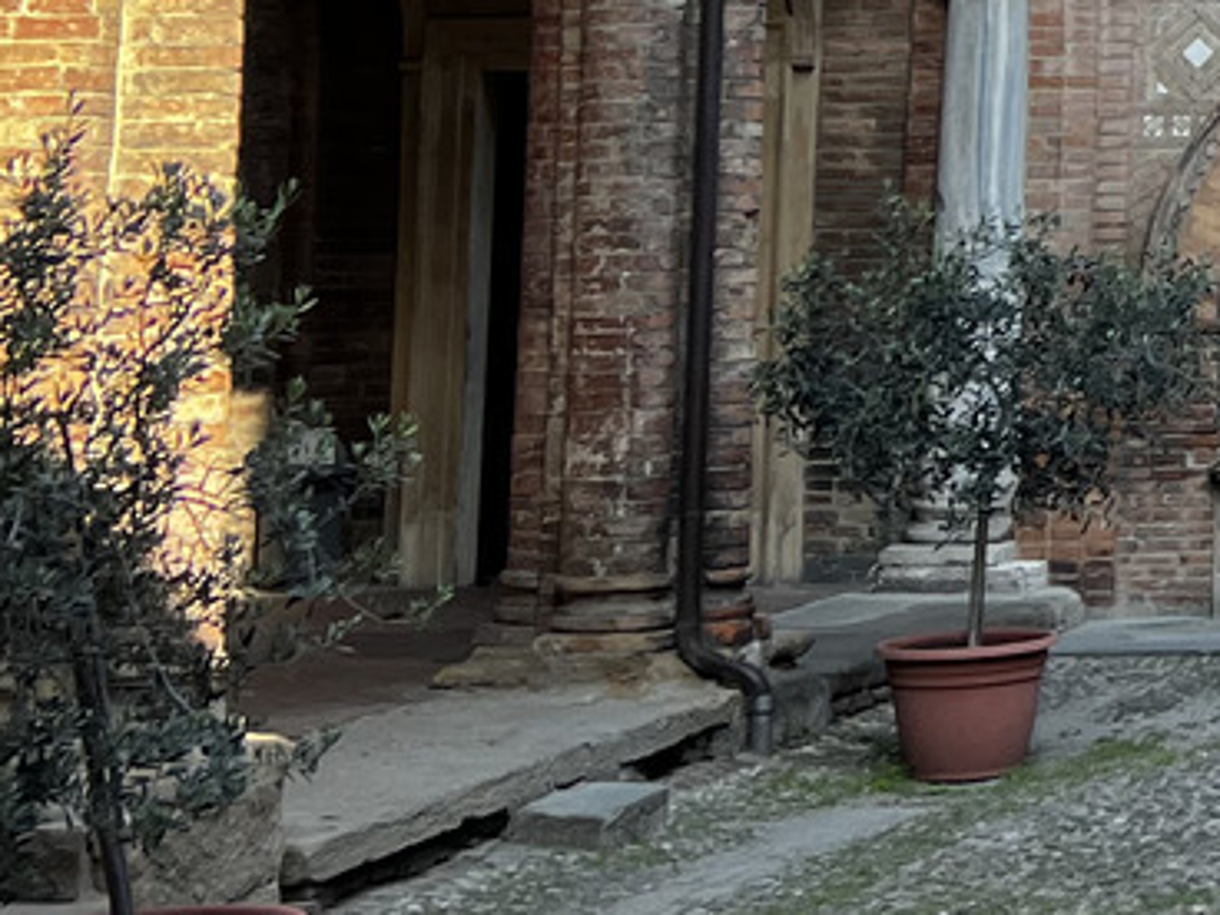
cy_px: -292
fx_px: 3983
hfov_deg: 15.0
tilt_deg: +7.0
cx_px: 2221
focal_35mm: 113
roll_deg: +0.7
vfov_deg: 12.7
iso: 50
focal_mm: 5.7
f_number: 1.5
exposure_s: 1/827
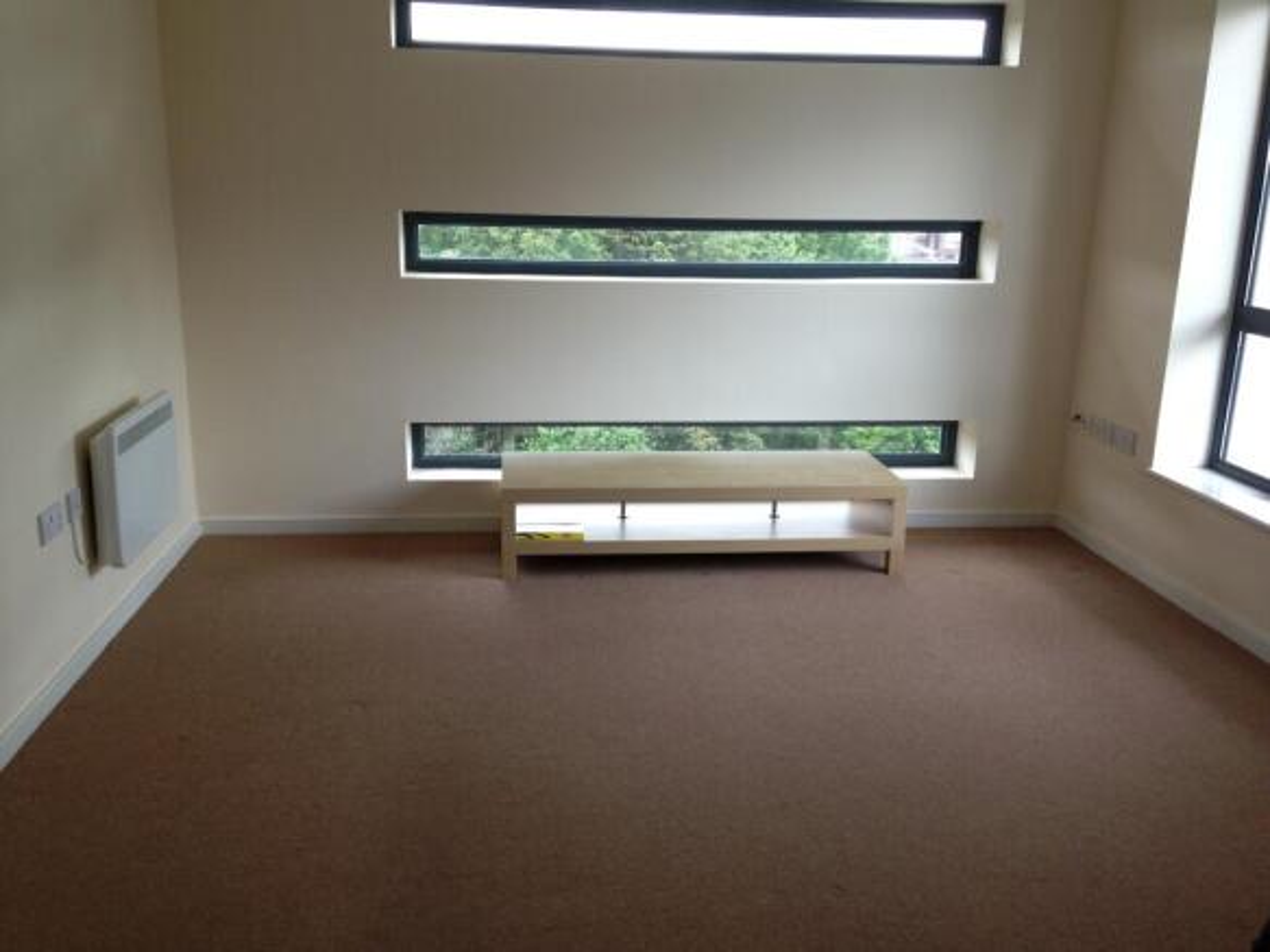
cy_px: 476
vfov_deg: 42.9
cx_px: 635
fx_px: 1210
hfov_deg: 55.4
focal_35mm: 33
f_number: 2.4
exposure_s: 1/60
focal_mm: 4.13
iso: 50
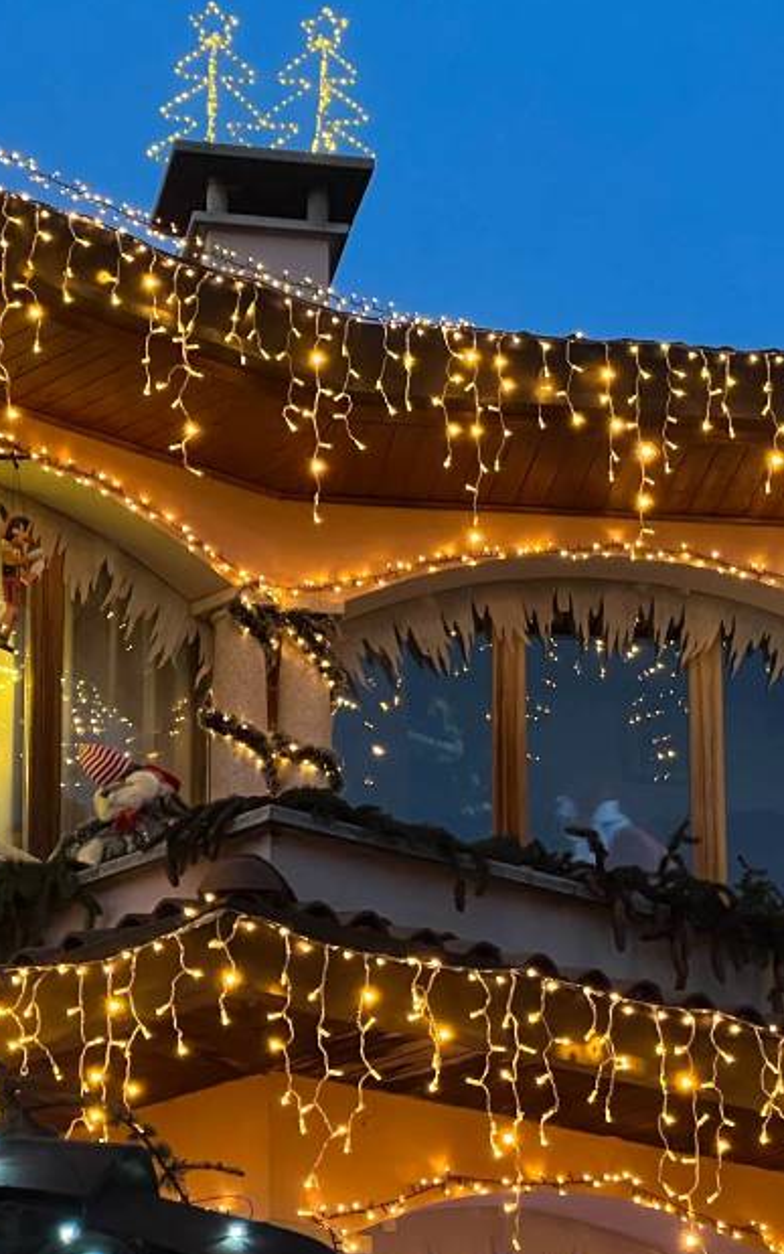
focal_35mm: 135
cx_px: 719
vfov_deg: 15.5
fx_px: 4614
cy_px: 766
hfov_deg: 9.7
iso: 800
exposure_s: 1/34
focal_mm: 9
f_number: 2.8
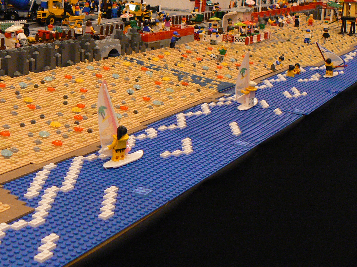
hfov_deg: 29.5
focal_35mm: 65
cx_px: 103
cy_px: 74
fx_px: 670
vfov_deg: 22.4
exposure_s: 1/13
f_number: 2.8
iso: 200
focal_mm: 6
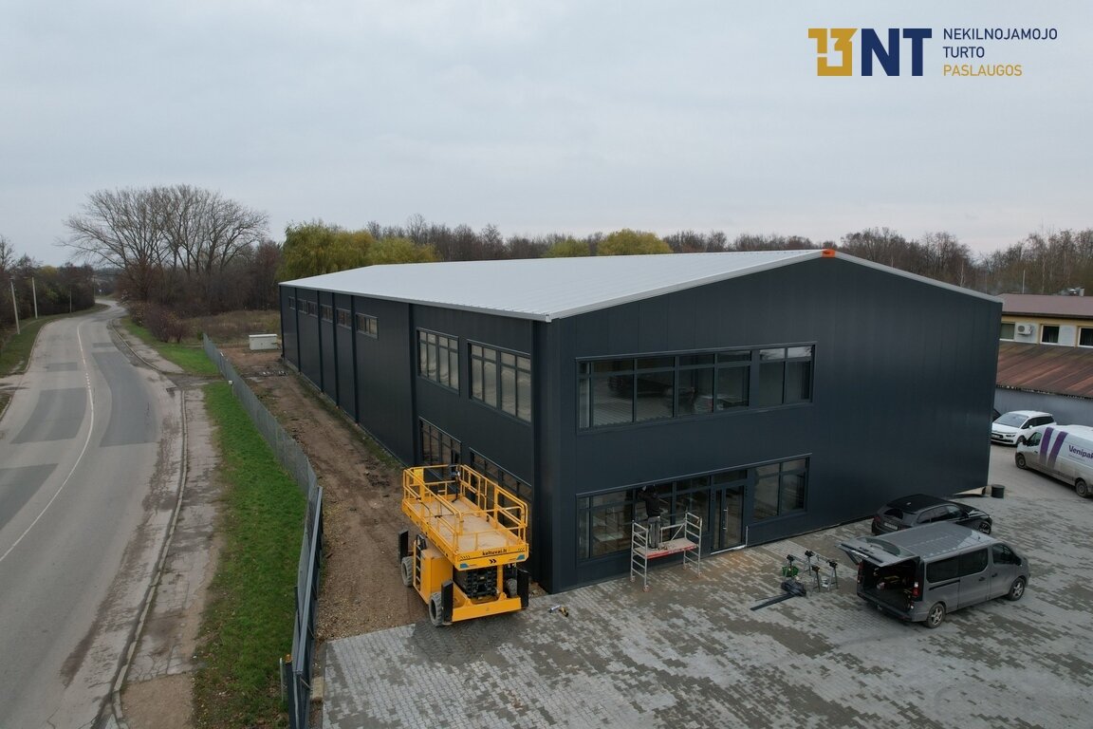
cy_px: 364
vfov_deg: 57.2
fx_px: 668
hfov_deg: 78.6
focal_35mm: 22
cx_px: 546
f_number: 2.8
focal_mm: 8.38
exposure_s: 1/640
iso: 120
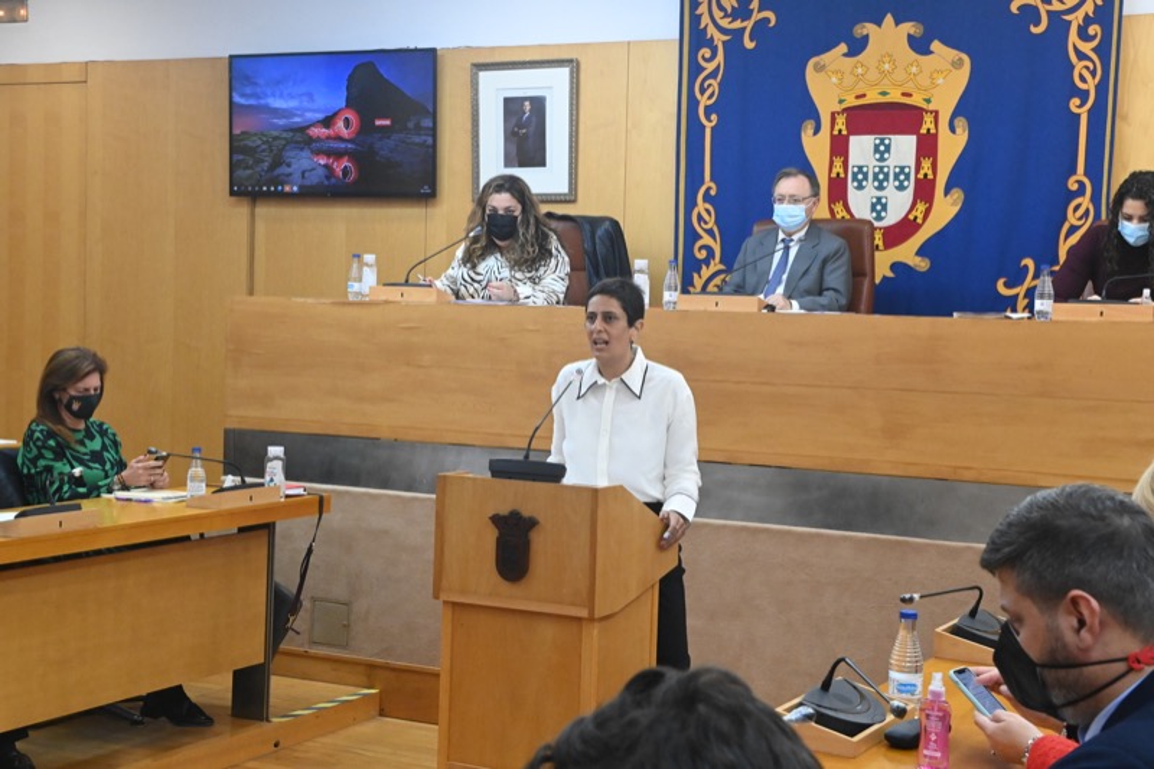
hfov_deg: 34.5
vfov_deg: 23.4
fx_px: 1859
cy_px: 384
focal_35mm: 58
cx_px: 577
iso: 16000
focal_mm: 58
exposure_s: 1/160
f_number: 13
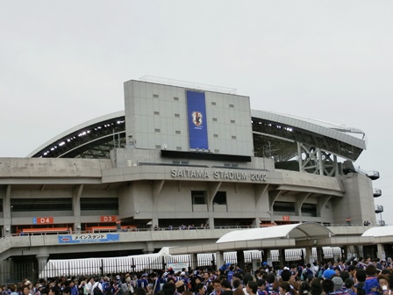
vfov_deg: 26.6
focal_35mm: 55
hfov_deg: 34.9
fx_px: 624
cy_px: 148
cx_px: 196
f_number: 4.1
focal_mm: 9.76
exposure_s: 1/500
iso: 160
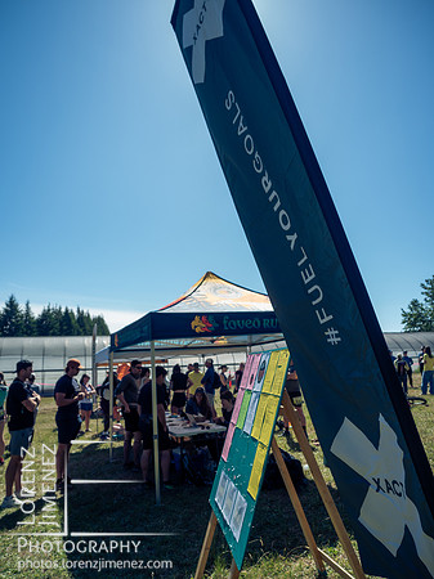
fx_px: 402
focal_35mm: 24
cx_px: 217
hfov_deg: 56.8
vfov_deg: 71.6
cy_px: 290
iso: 64
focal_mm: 12
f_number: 2.8
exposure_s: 1/1000
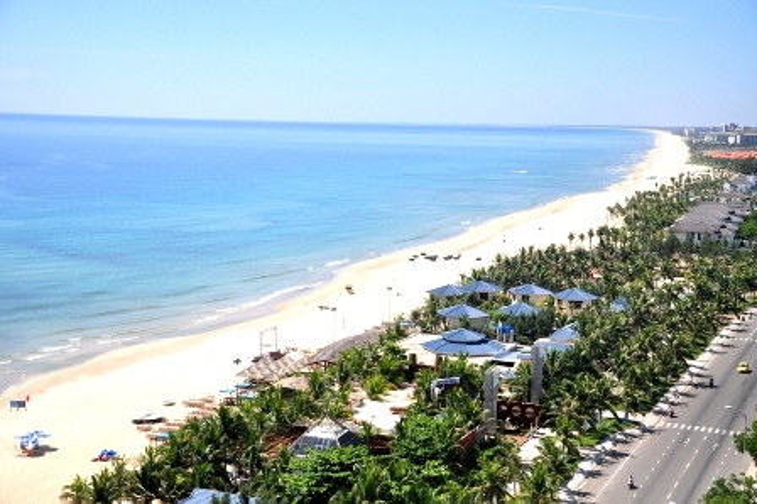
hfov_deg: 37.9
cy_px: 252
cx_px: 378
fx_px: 1103
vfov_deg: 25.7
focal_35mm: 52
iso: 560
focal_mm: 35
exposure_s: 1/4000
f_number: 4.5
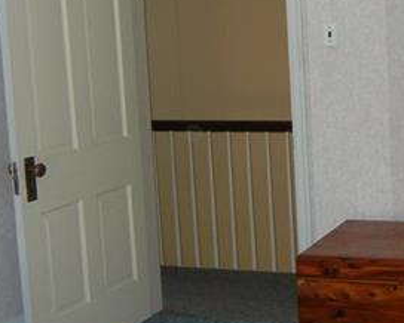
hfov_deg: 21.5
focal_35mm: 86
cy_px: 79
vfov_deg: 17.8
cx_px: 395
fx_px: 1029
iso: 200
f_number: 3.5
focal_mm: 5.4
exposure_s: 1/30
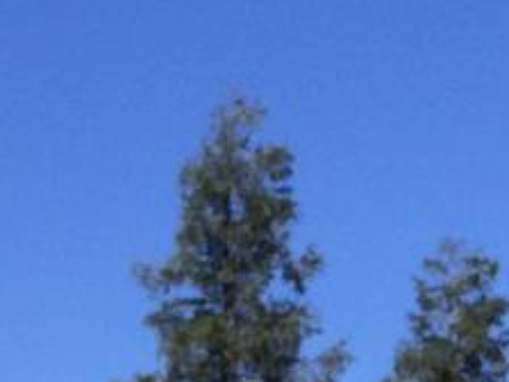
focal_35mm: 194
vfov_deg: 6.8
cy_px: 1230
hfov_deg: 10.2
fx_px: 2853
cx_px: 295
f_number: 2.2
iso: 32
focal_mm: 4.15
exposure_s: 1/2283
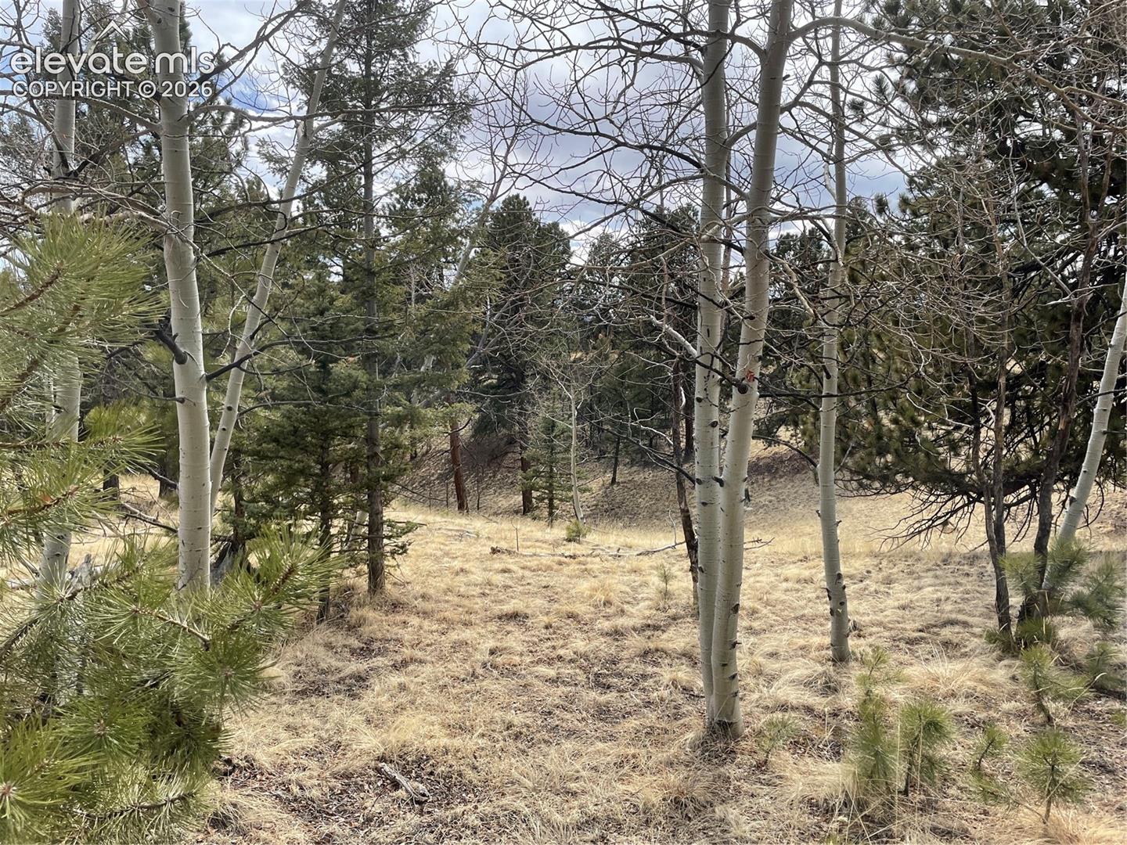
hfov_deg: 67.3
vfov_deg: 53.1
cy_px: 422
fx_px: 846
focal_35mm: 26
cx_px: 564
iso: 32
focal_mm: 4.2
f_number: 1.6
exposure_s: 1/1642
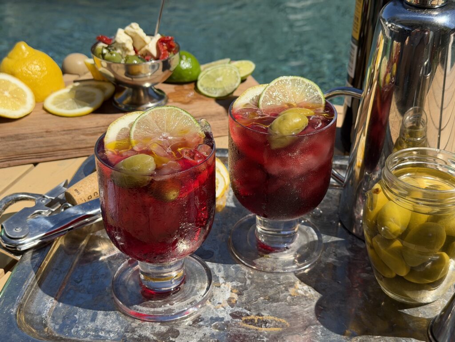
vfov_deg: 30.3
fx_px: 631
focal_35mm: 48
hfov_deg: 39.7
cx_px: 228
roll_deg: -0.7
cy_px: 171
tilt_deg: -30.4
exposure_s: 1/5208
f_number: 1.78
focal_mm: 6.76
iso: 80
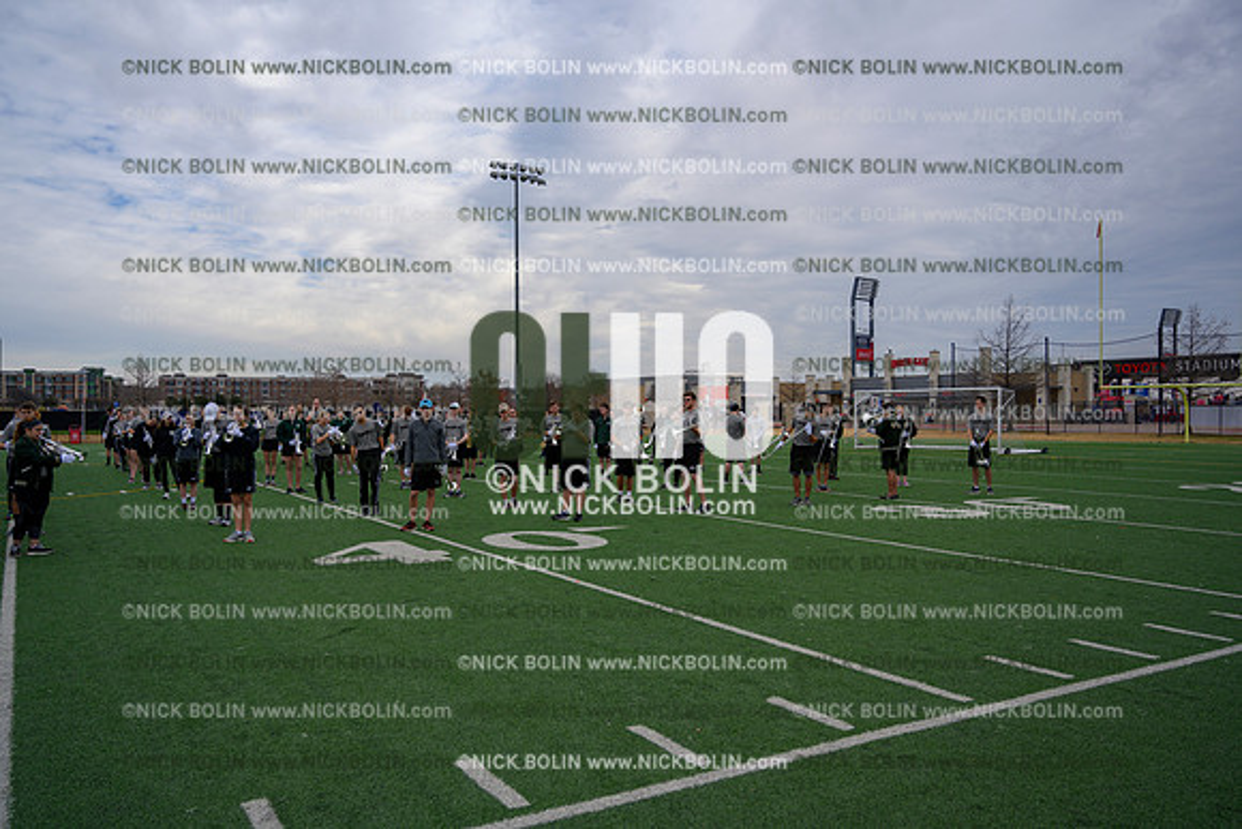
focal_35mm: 28
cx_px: 621
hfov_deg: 64.5
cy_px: 414
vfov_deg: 45.7
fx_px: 983
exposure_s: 1/1000
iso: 100
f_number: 4
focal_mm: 28.5
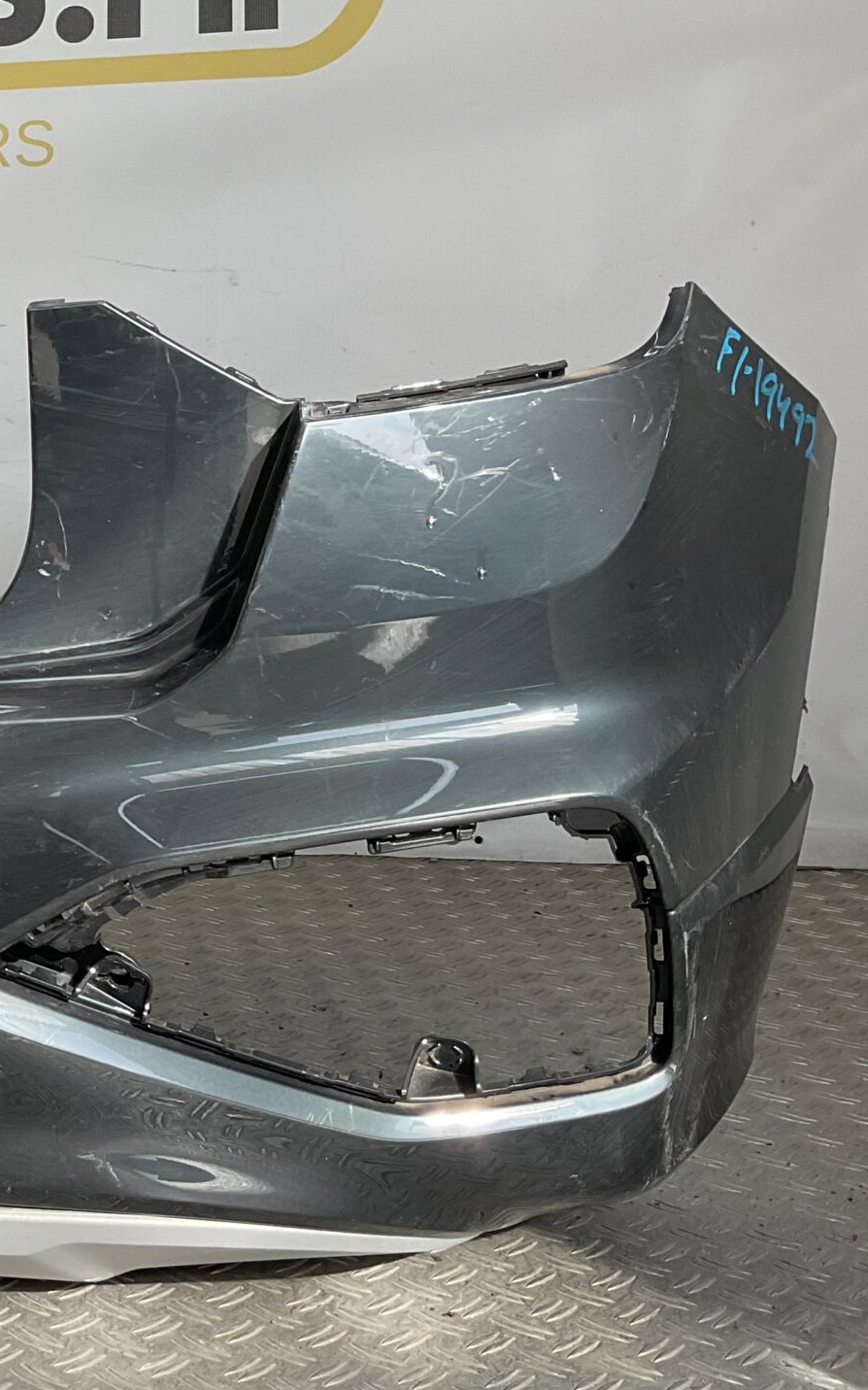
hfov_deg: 21.0
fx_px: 2082
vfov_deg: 36.9
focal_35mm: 55
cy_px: 631
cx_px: -307
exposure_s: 1/409
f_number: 1.8
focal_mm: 3
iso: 16
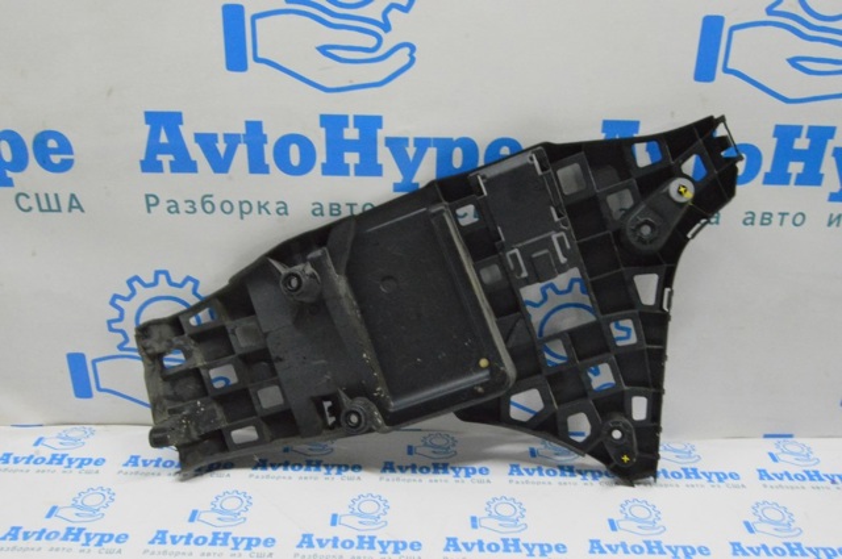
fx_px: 771
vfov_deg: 39.9
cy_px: 280
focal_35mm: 33
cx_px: 421
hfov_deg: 57.3
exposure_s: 1/20
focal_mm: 22
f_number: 20
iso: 6400
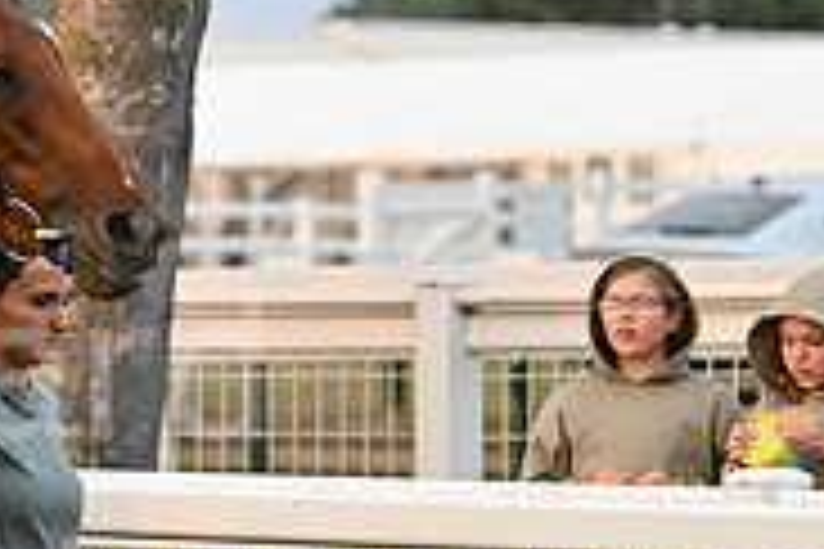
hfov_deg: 5.3
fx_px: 8857
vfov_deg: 3.6
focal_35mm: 387
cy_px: 407
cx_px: -311
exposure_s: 1/1000
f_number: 4
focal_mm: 122
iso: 1600
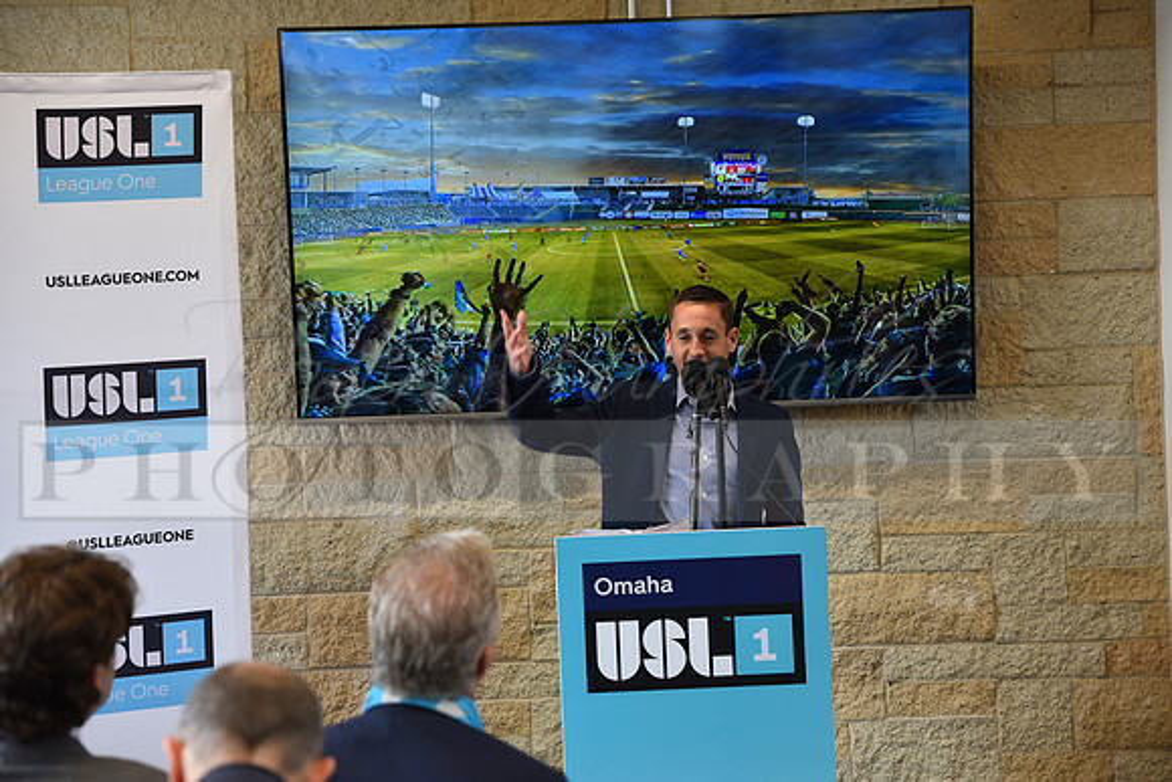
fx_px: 2279
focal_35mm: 70
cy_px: 391
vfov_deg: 19.5
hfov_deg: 28.8
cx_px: 586
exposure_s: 1/60
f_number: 3.2
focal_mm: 70
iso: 400
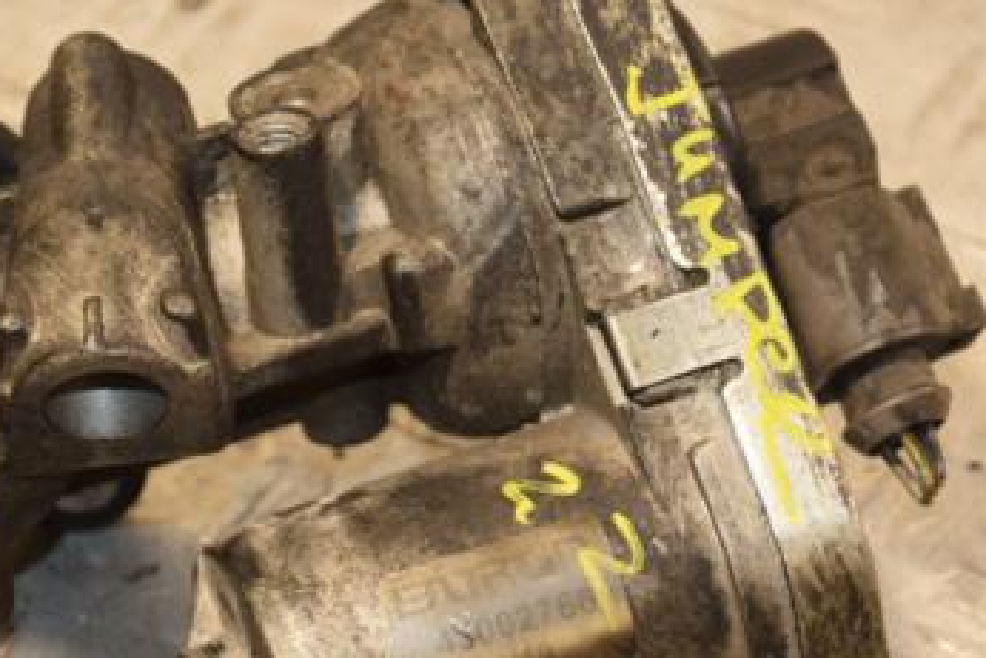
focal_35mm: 195
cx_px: 322
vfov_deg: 7.1
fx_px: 5339
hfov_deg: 10.5
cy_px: 410
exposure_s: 1/160
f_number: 5.3
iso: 800
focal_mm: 75
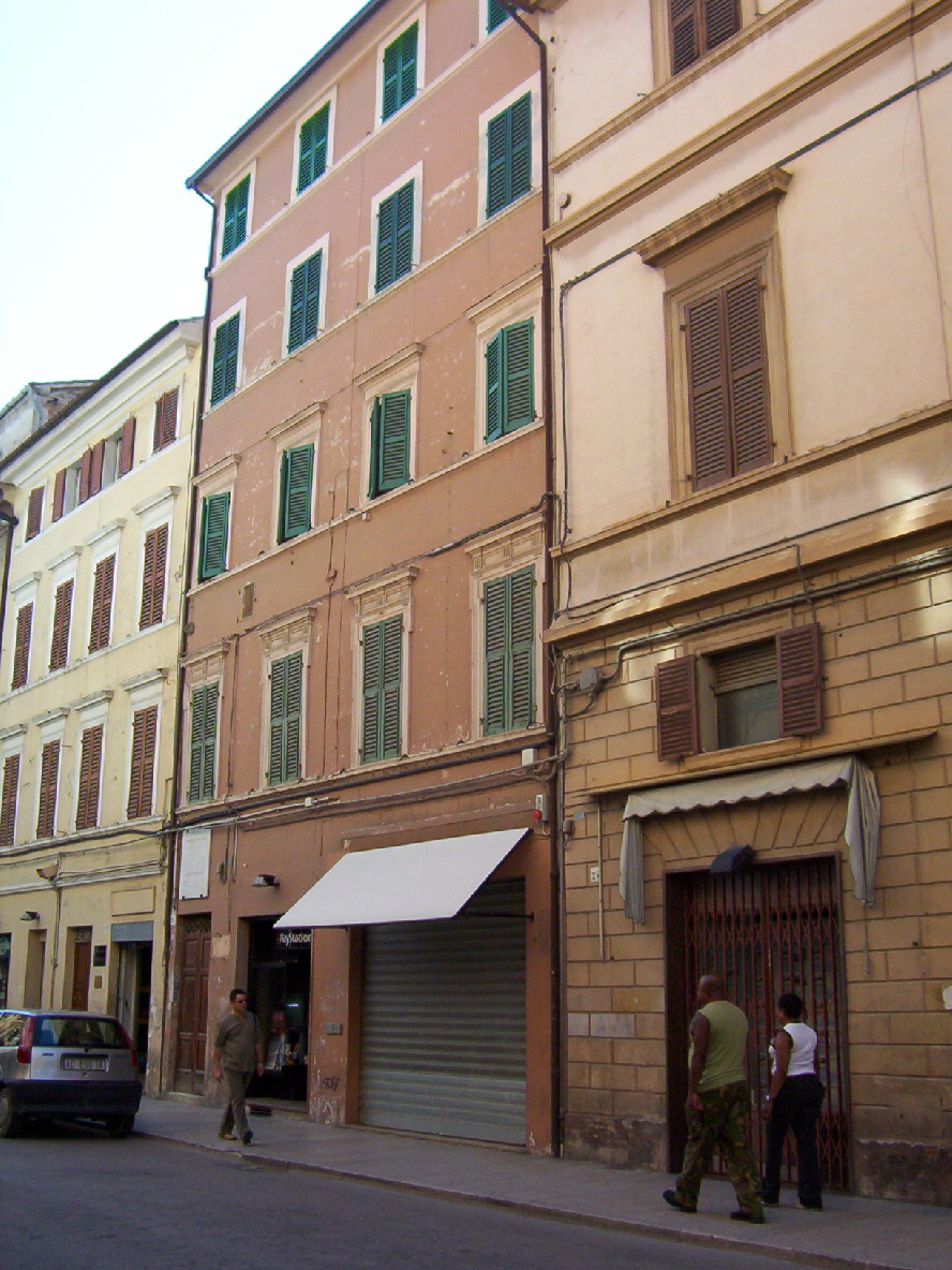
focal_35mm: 36
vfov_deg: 51.4
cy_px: 635
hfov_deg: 39.7
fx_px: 1320
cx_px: 476
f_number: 2.76
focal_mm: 5.54
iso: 100
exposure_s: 1/854
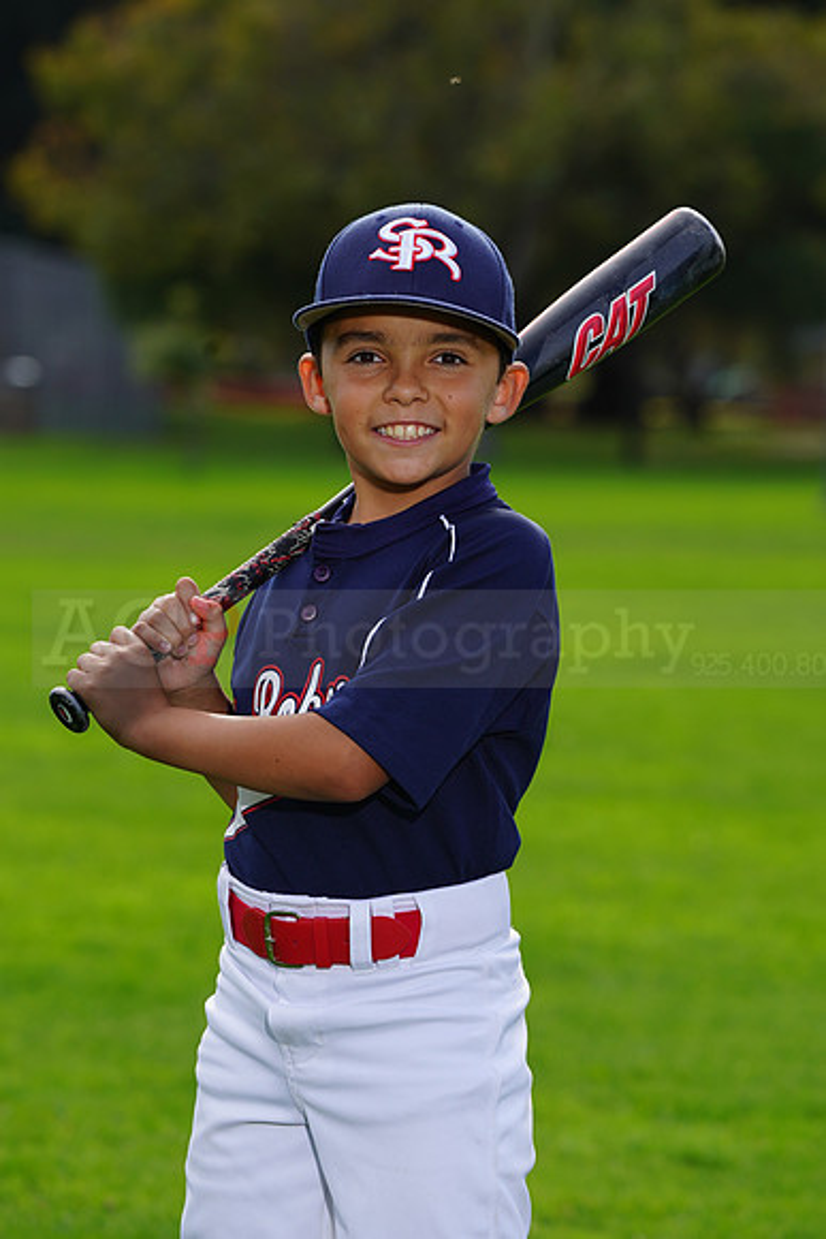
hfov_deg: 6.4
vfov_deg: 9.6
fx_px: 7395
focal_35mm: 215
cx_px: 413
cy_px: 620
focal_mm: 215
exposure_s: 1/250
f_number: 8
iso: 200
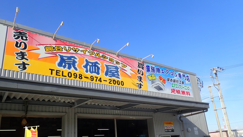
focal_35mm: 28
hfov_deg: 67.9
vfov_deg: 41.1
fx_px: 180
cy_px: 89
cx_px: 119
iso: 100
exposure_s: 1/1000
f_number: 2.8
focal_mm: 4.5
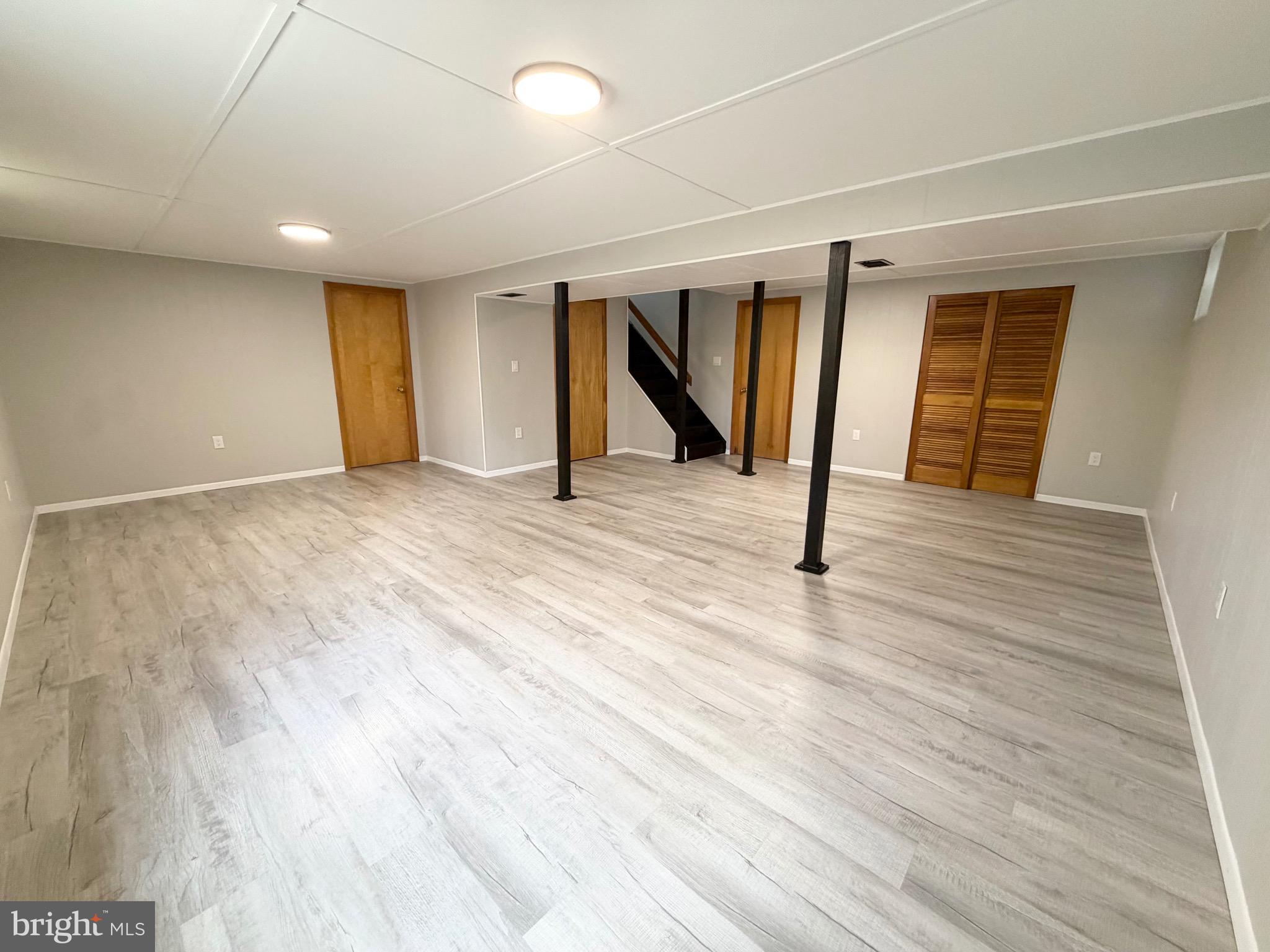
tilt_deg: -12.9
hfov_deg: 102.1
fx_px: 514
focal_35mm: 14
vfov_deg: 85.7
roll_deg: +0.1
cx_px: 635
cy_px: 476
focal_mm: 2.22
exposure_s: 1/60
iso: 200
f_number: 2.2
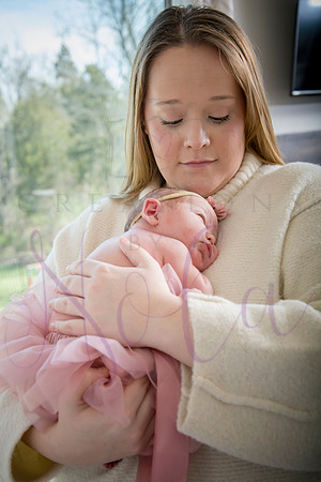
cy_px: 241
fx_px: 615
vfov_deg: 42.7
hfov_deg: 29.2
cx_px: 160
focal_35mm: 46
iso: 500
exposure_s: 1/250
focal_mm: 46
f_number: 5.6
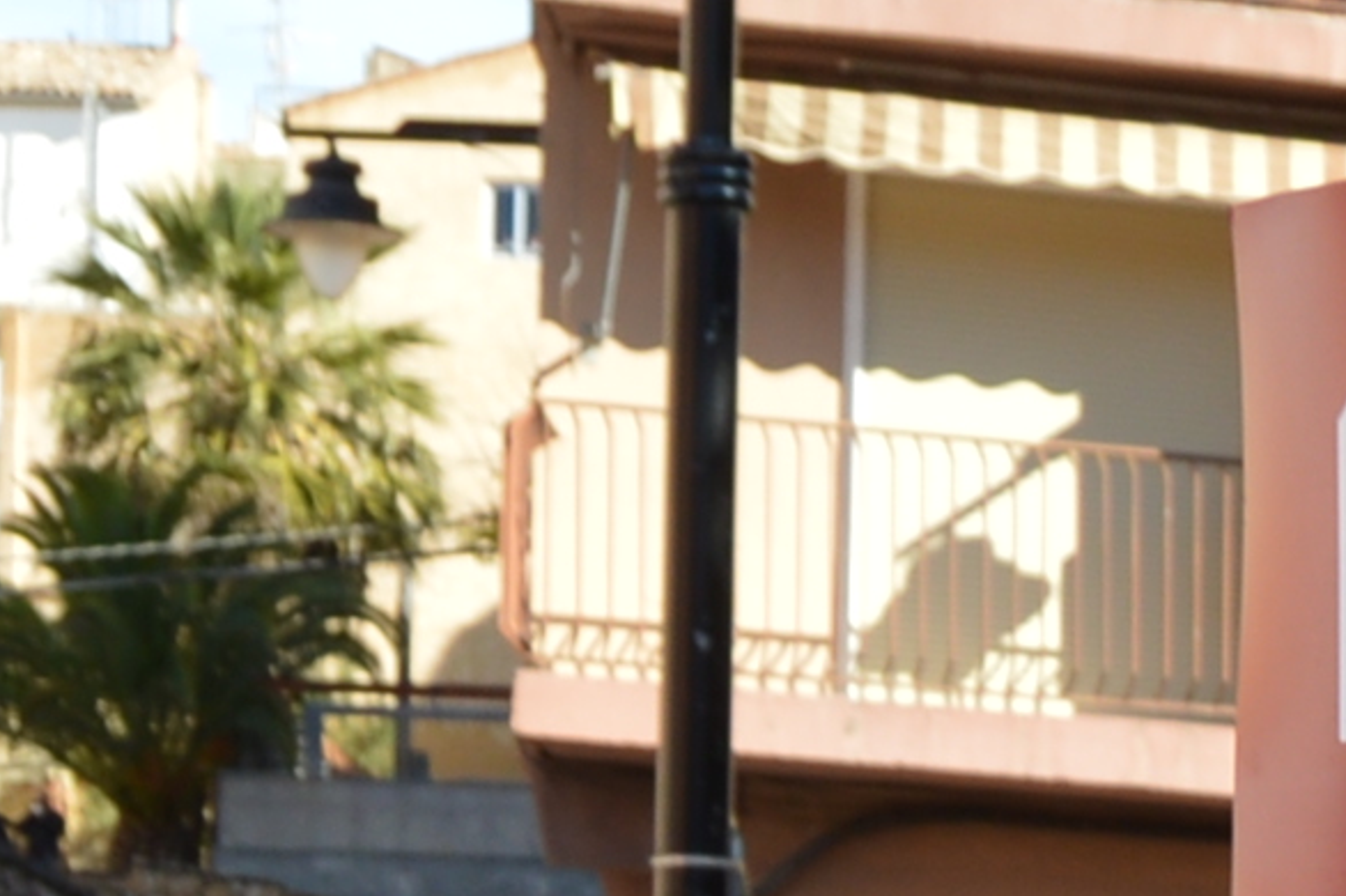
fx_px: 8632
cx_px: 2766
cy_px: 2693
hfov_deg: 8.4
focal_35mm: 231
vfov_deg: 5.6
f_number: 7.1
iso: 100
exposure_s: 1/200
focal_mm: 20
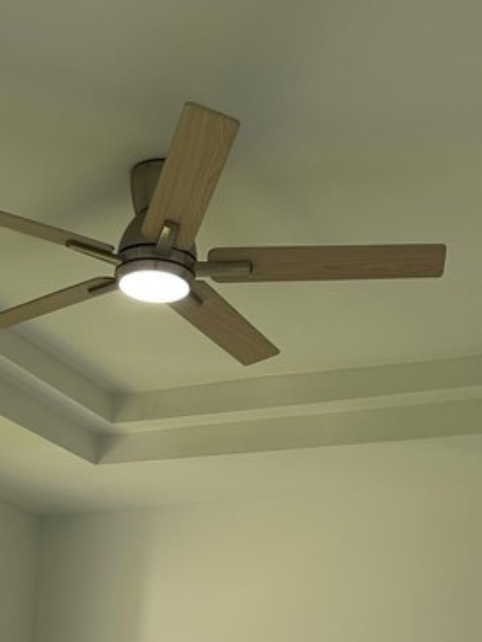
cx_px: 84
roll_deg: -5.4
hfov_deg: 21.3
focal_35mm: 68
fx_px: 1262
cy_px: 834
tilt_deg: +1.0
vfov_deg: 24.8
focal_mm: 6.86
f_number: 1.78
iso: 80
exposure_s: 1/501
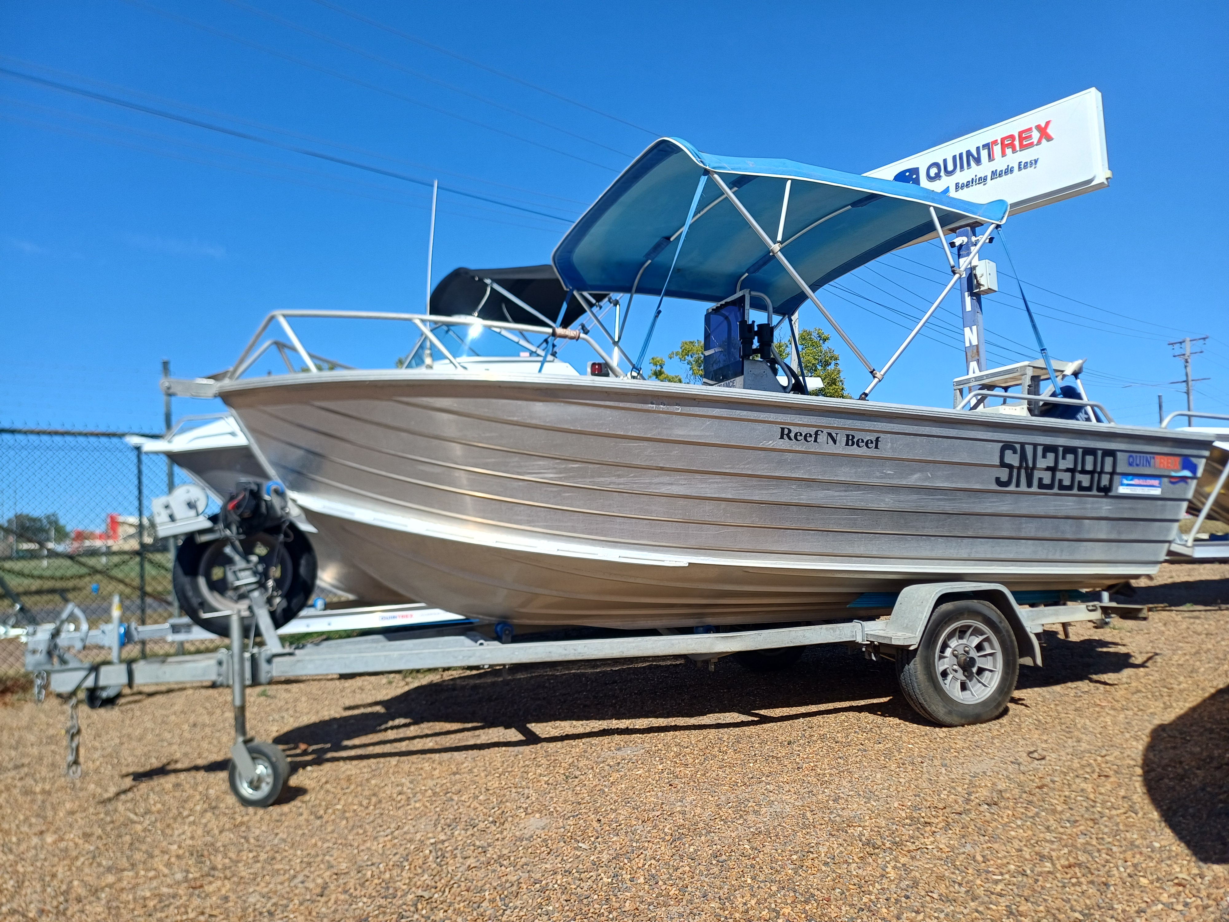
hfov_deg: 69.4
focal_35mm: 25
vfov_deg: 54.9
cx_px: 614
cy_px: 461
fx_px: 888
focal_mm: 4.65
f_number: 1.8
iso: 50
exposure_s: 1/1353
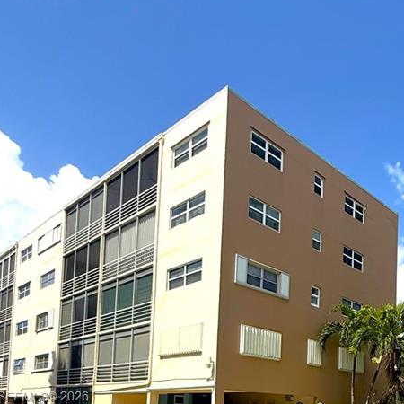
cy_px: 398
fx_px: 436
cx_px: 327
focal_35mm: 33
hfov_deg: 46.9
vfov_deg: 43.2
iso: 50
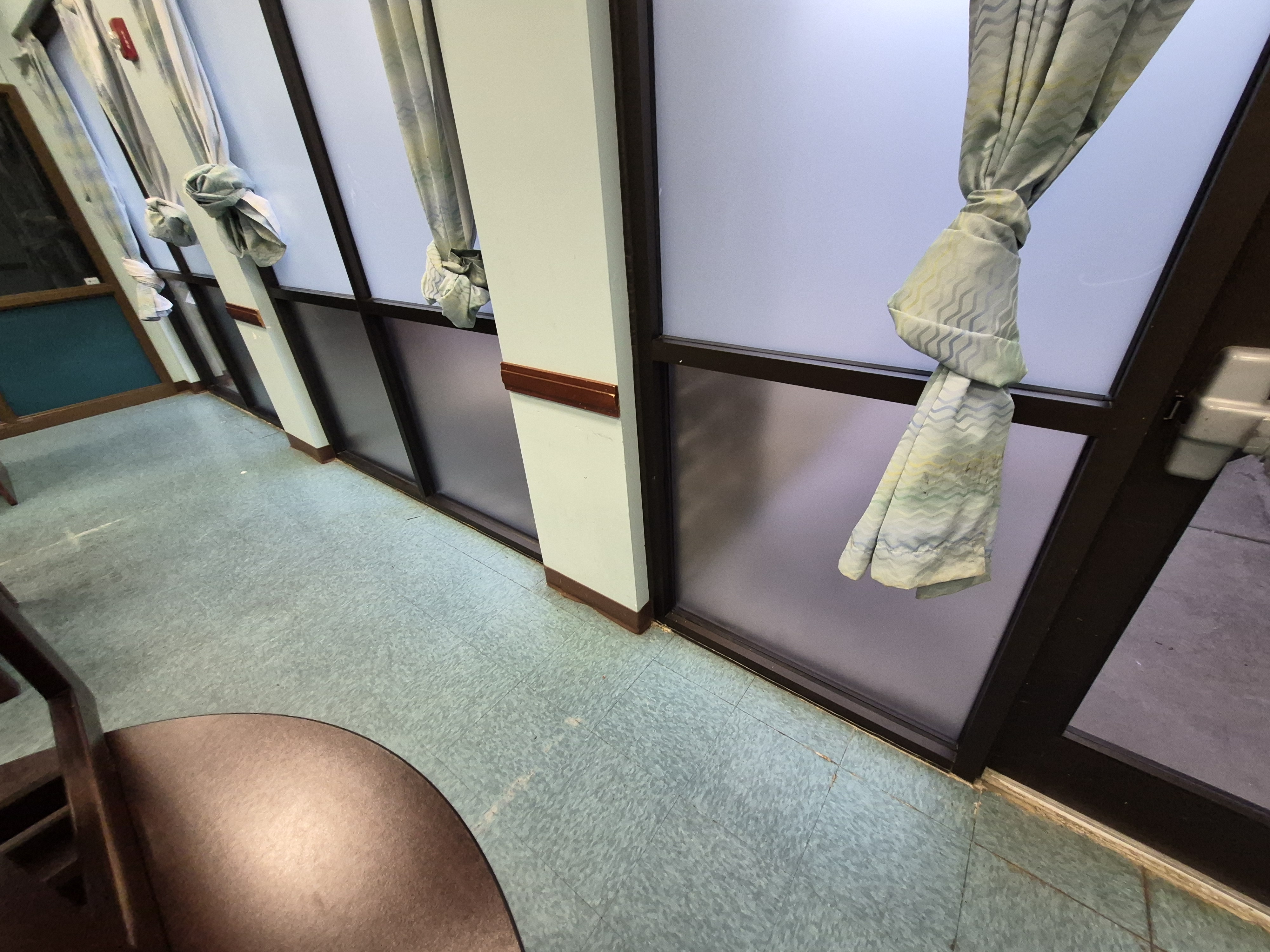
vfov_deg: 89.9
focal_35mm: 13
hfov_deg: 106.2
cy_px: 476
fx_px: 477
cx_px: 635
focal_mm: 1.74
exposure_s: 1/60
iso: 500
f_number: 2.2
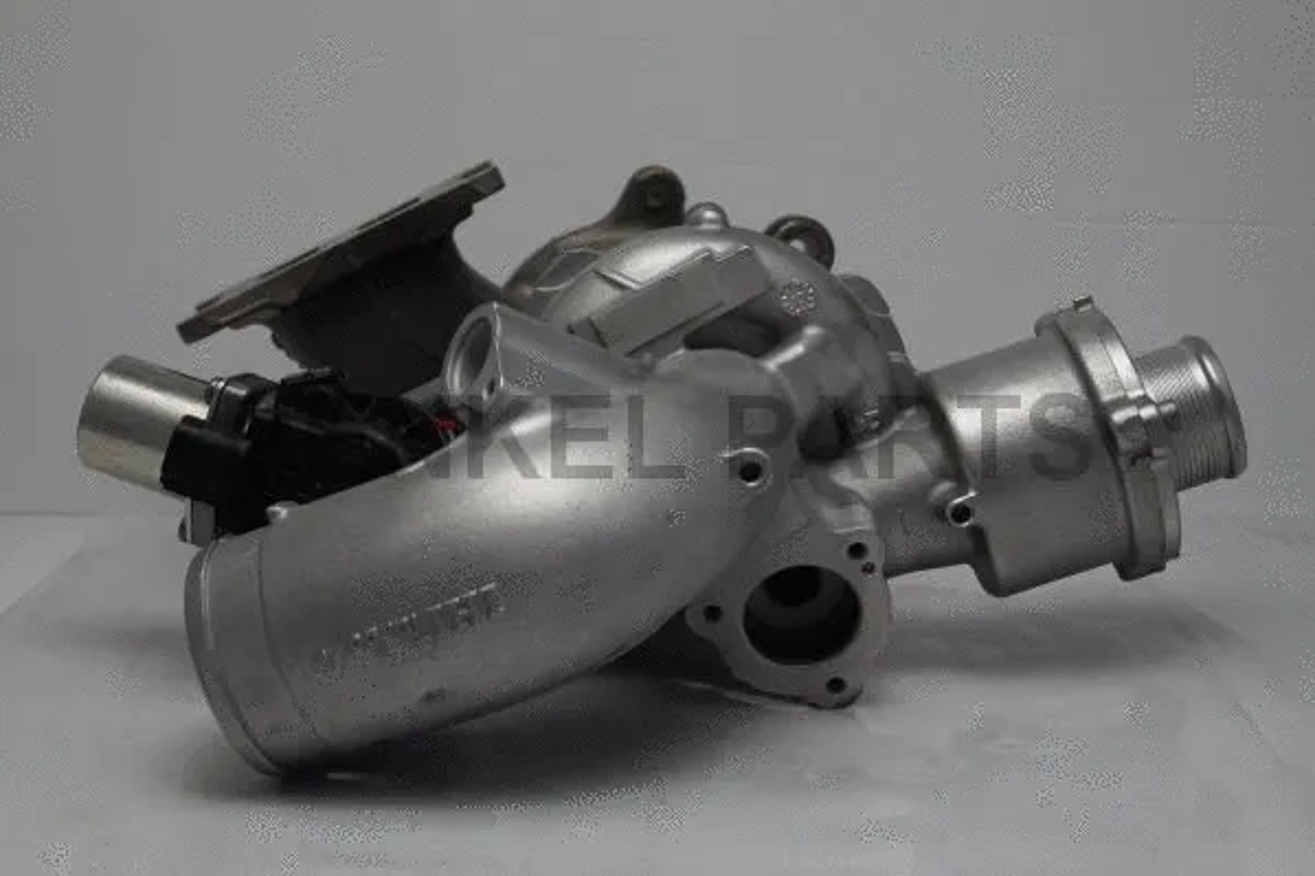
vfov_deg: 20.2
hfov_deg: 29.9
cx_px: 658
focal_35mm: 68
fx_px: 2465
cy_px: 438
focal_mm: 45
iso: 800
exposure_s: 1/160
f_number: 5.6
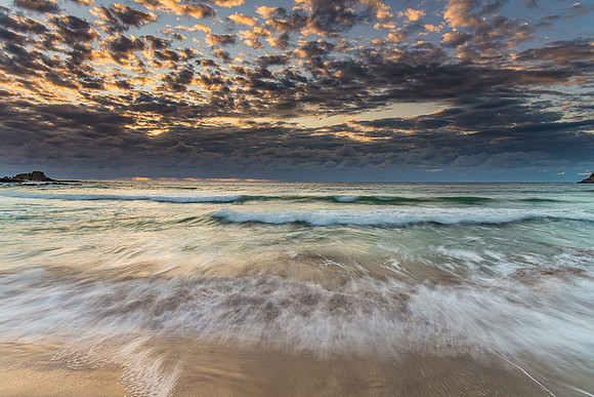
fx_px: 398
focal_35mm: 24
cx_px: 297
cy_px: 198
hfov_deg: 73.4
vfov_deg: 52.9
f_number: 9
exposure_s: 1/1.25
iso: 100
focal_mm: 24
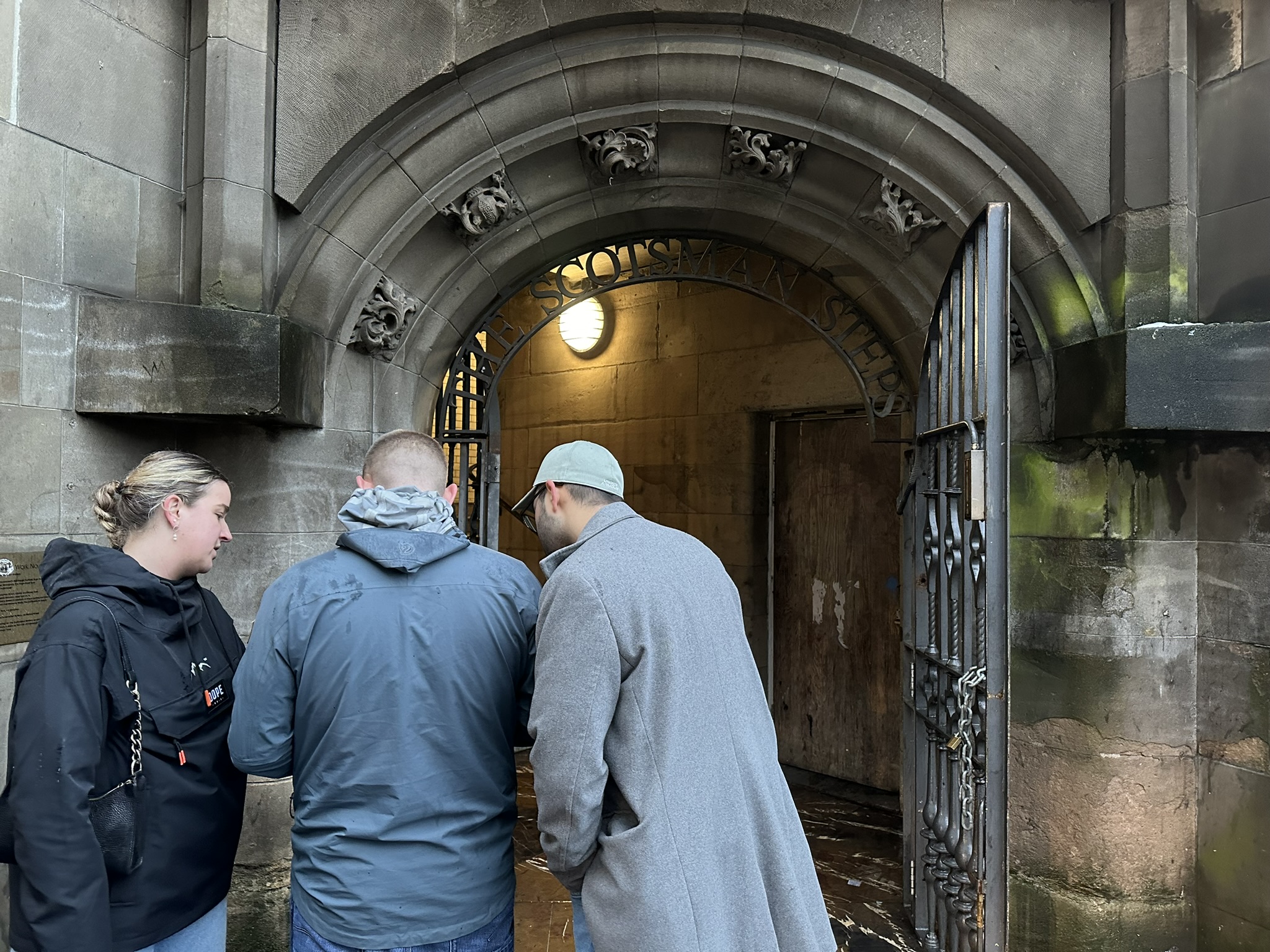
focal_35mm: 24
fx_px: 881
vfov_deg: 56.8
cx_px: 635
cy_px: 476
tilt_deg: +0.0
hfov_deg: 71.6
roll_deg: -0.3
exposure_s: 1/52
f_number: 1.78
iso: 500
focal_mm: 6.86
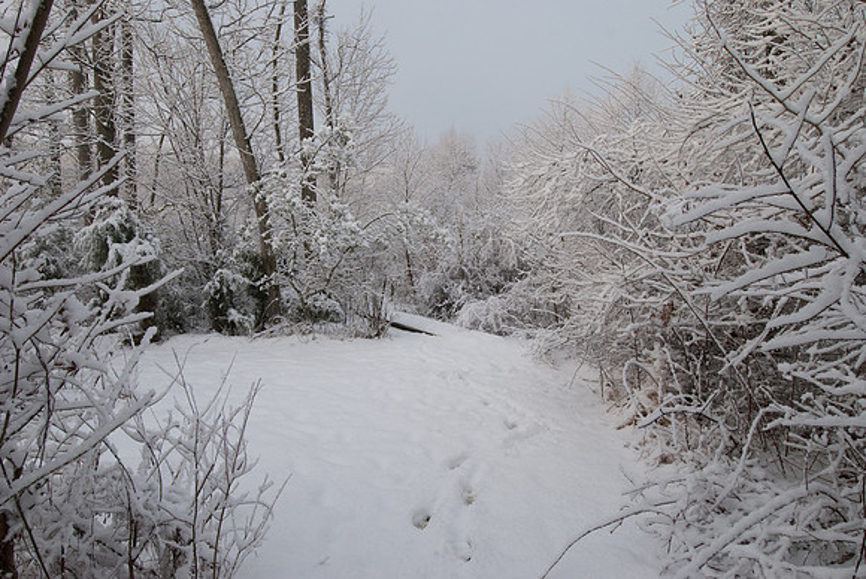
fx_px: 542
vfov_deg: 56.3
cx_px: 433
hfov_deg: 77.3
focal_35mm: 22
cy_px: 290
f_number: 11
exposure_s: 1/80
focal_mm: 15
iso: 200
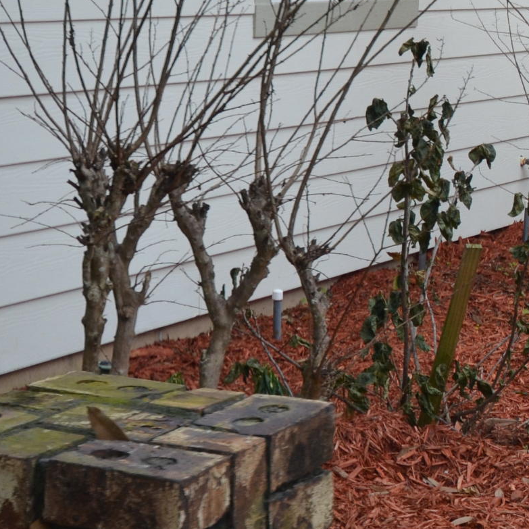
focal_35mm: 117
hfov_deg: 13.7
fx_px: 2023
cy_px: 252
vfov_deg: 14.9
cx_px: 859
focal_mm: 24
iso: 400
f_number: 4.5
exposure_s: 1/1250
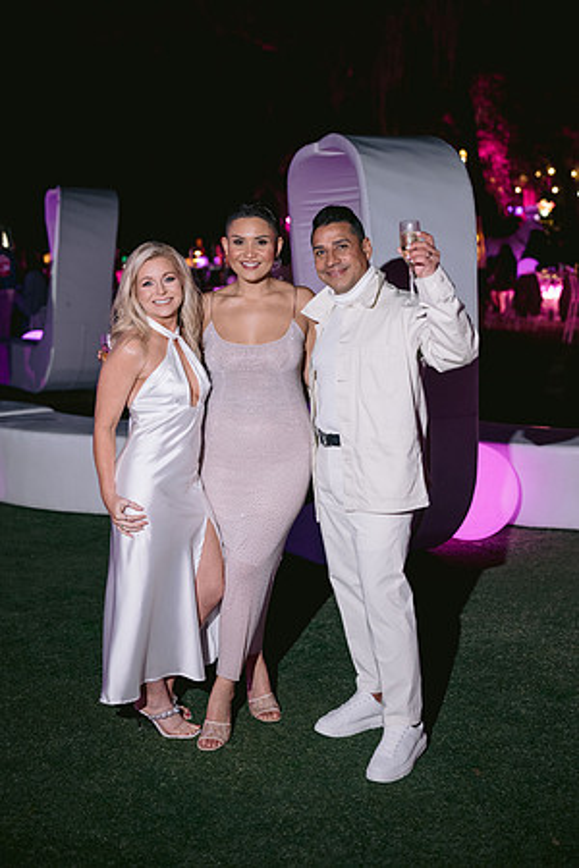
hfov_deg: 27.0
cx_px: 290
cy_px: 434
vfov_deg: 39.6
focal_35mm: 50
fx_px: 1206
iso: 2000
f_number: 2.8
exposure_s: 1/125
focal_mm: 50
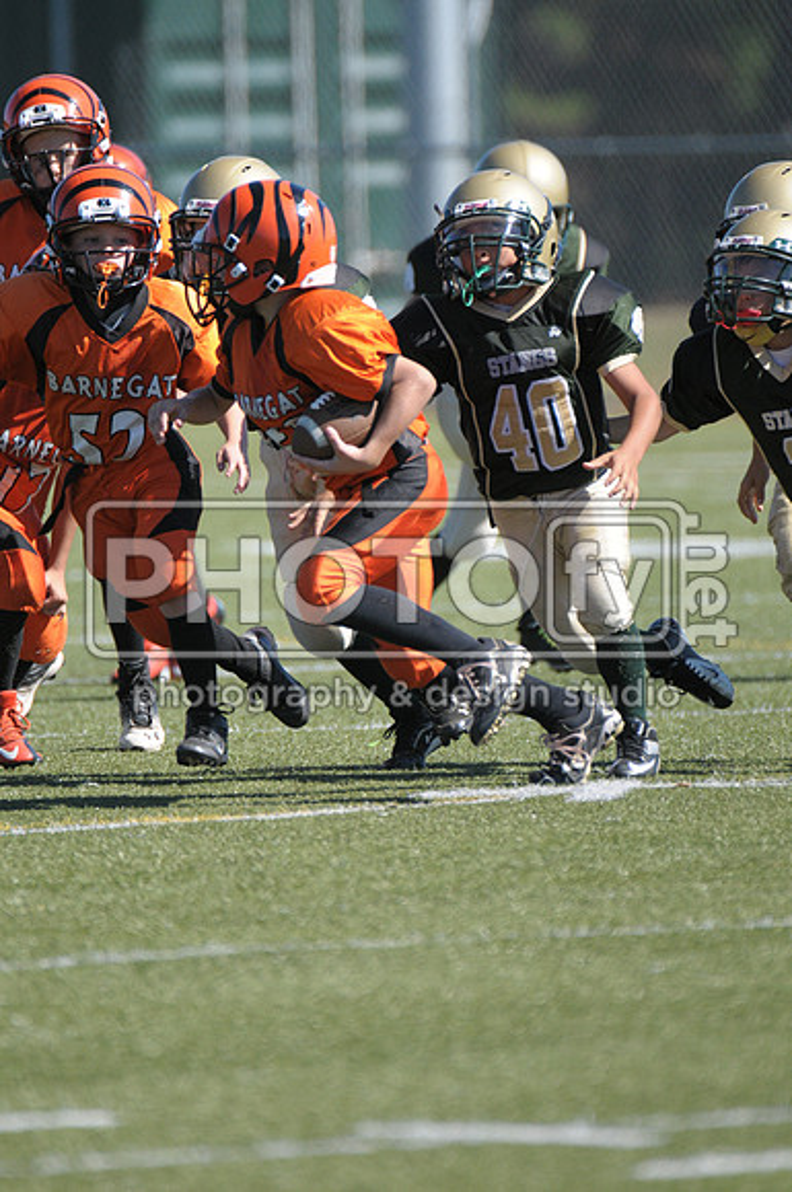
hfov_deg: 2.3
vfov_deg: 3.4
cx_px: 396
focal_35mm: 600
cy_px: 596
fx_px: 19858
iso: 640
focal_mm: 400
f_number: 4
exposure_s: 1/2500
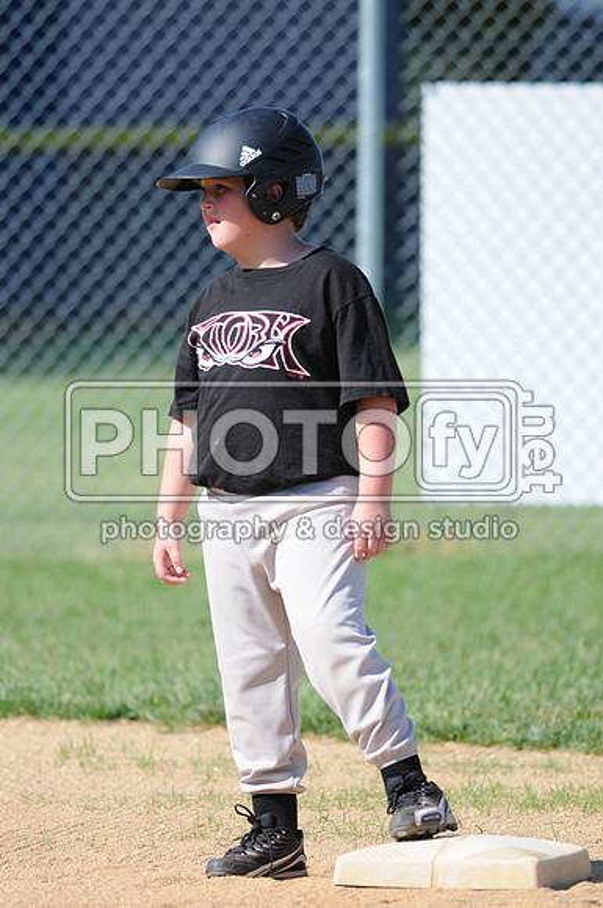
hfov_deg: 3.0
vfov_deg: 4.6
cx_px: 302
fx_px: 11339
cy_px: 454
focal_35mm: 450
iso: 400
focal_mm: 300
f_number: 4
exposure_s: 1/2000
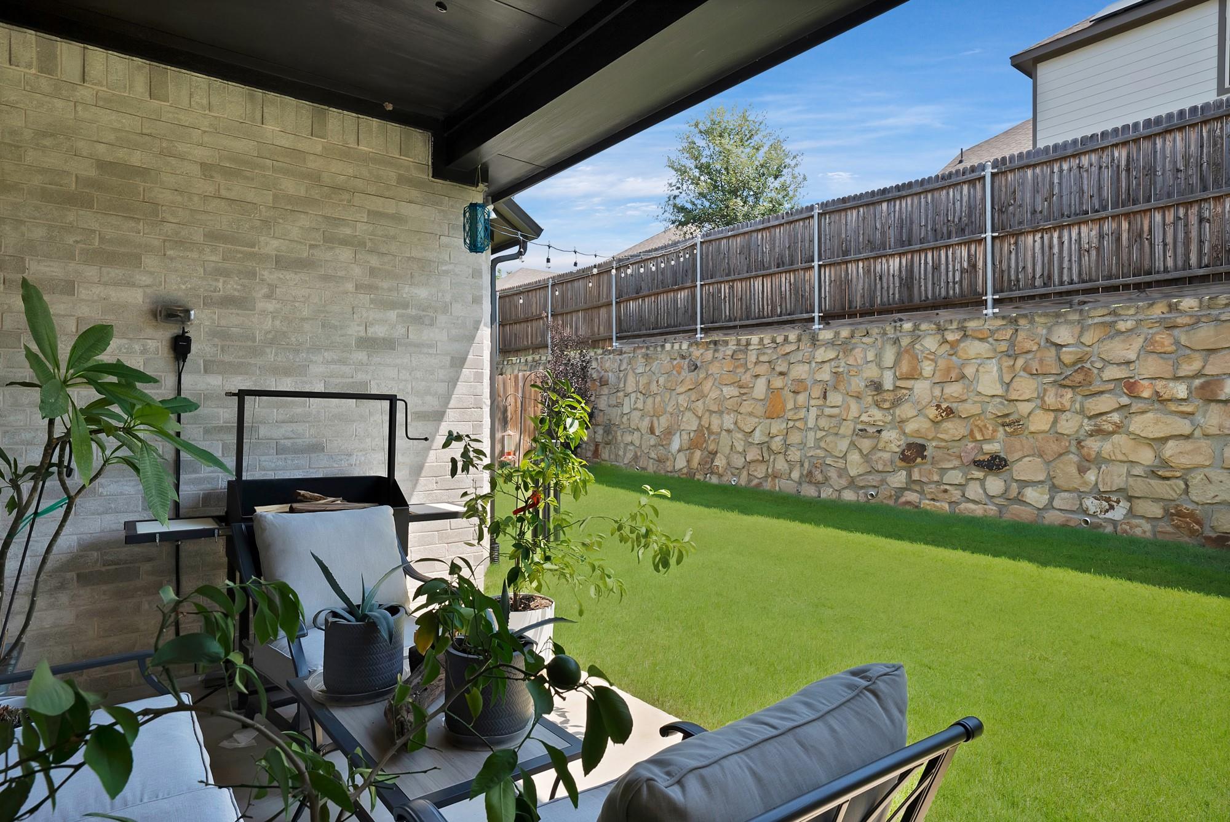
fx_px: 684
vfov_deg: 62.0
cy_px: 411
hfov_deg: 83.9
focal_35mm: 20
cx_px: 615
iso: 640
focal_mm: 20
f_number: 9
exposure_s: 1/160
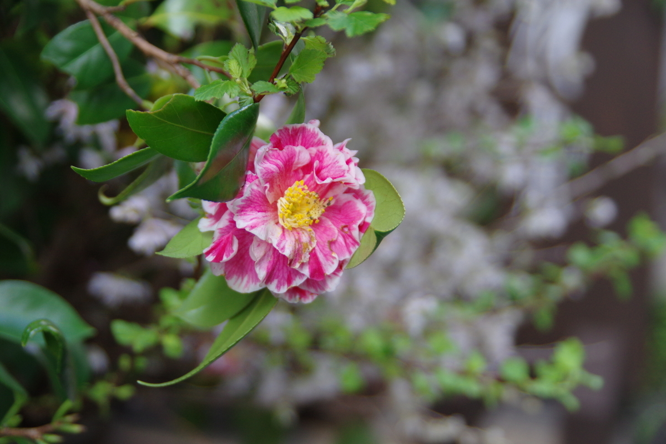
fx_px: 1184
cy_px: 222
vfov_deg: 21.2
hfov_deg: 31.4
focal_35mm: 64
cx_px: 333
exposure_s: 1/400
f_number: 2.8
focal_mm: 43
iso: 640
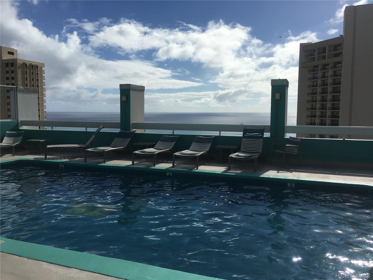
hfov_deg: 61.7
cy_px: 140
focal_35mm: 29
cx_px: 186
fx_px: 312
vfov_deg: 48.2
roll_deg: +0.6
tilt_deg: -2.2
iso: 25
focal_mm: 4.15
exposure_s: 1/5128
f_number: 2.2
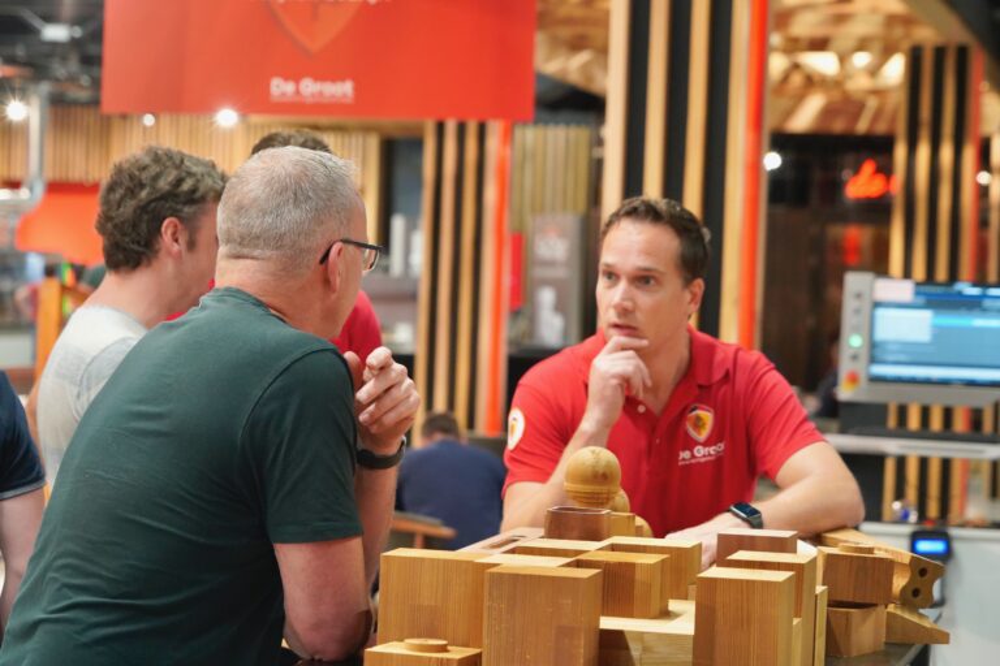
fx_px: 2666
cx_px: 500
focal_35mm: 96
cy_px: 333
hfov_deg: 21.2
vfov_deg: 14.3
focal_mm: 96
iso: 6400
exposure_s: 1/100
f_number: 5.6
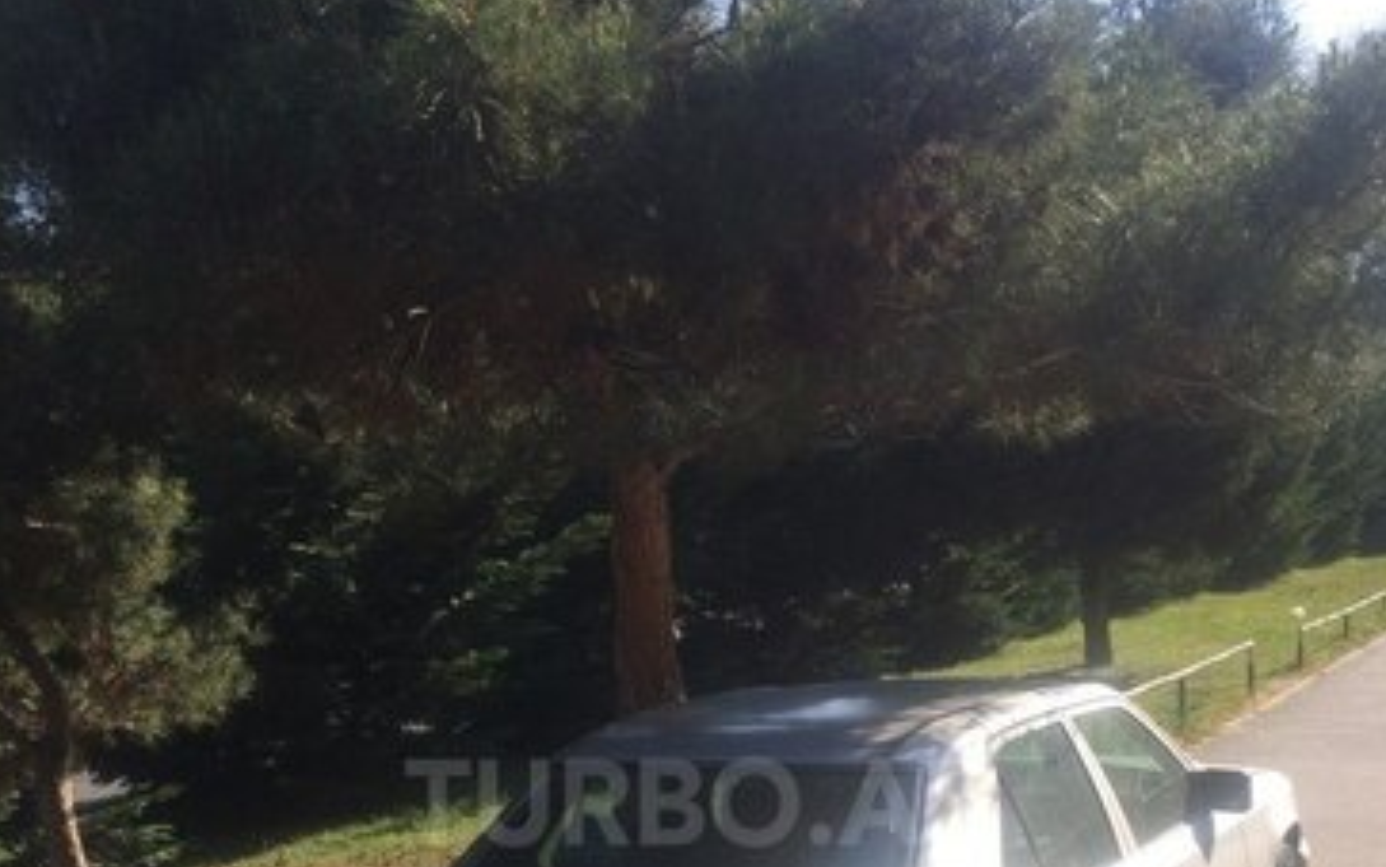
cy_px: 802
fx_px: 1587
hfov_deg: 47.2
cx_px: 699
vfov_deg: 29.2
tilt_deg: -9.6
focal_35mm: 42
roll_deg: +4.5
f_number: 2.2
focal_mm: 4.15
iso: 32
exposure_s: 1/933
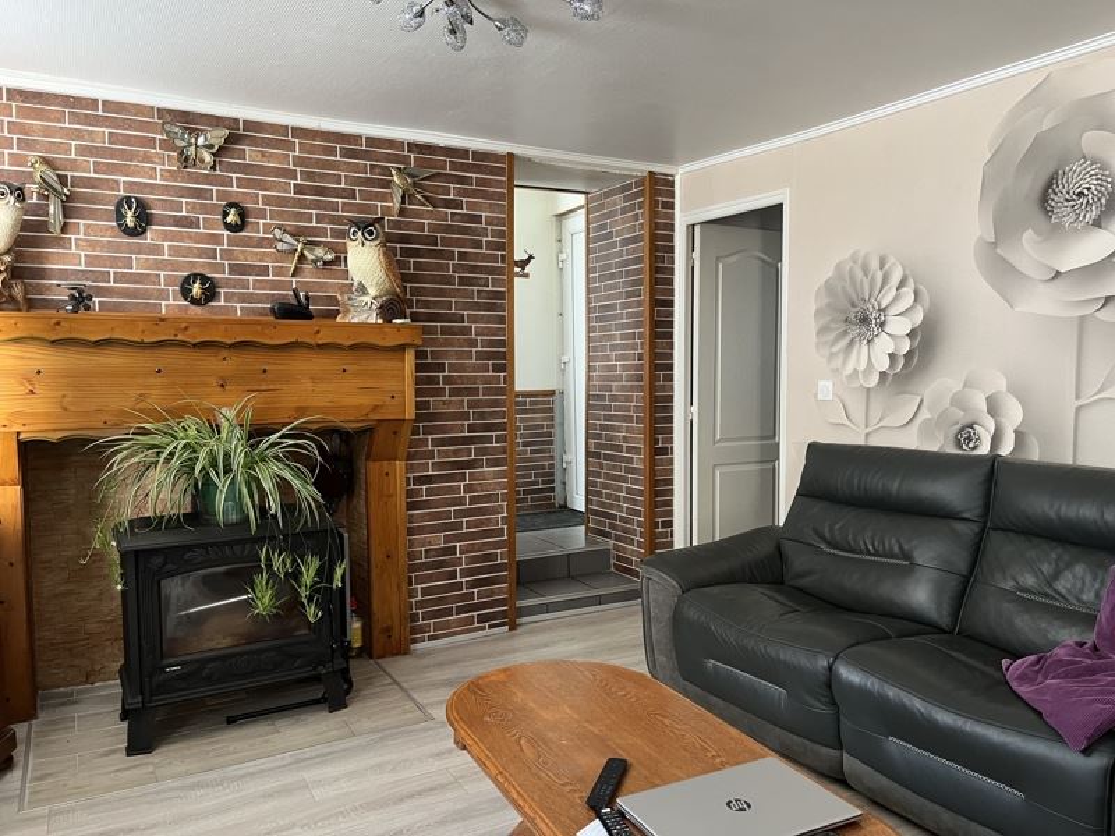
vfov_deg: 53.1
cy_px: 418
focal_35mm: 26
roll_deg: +0.5
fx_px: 837
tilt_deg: -4.1
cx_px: 558
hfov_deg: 67.3
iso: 160
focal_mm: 5.1
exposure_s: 1/60
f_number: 1.6
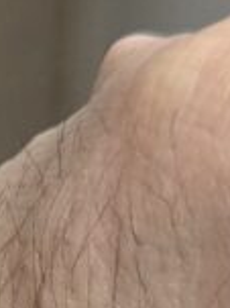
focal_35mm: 127
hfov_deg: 9.8
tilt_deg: -60.6
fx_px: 1127
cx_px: -377
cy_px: 806
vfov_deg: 11.7
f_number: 1.78
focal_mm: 6.76
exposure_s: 1/50
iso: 160
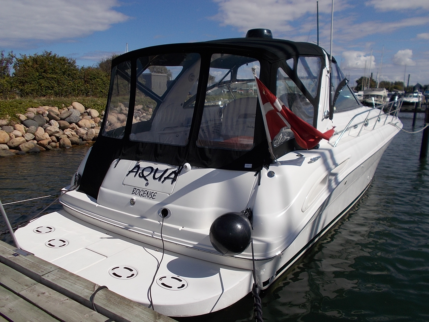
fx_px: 372
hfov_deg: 60.0
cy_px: 161
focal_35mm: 30
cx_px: 214
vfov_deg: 46.8
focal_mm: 5.3
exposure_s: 1/400
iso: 80
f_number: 8.6
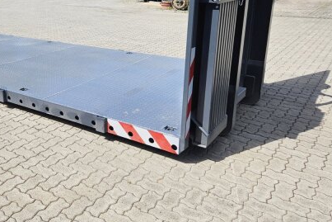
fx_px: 351
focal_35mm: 38
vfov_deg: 34.8
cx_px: 87
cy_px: 78
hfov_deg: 48.9
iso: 25
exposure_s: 1/1994
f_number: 1.8
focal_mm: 5.4
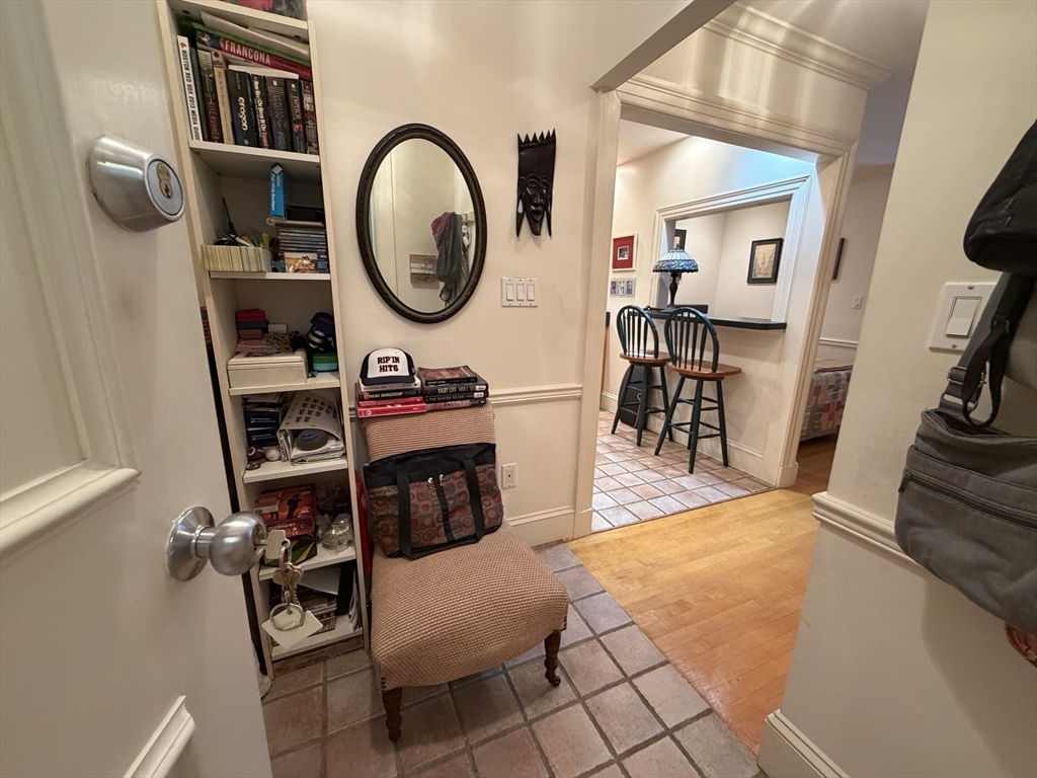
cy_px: 389
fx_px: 419
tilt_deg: -12.8
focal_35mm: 14
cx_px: 518
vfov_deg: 85.7
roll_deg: -1.6
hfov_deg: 102.1
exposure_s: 1/60
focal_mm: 2.22
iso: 400
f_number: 2.2
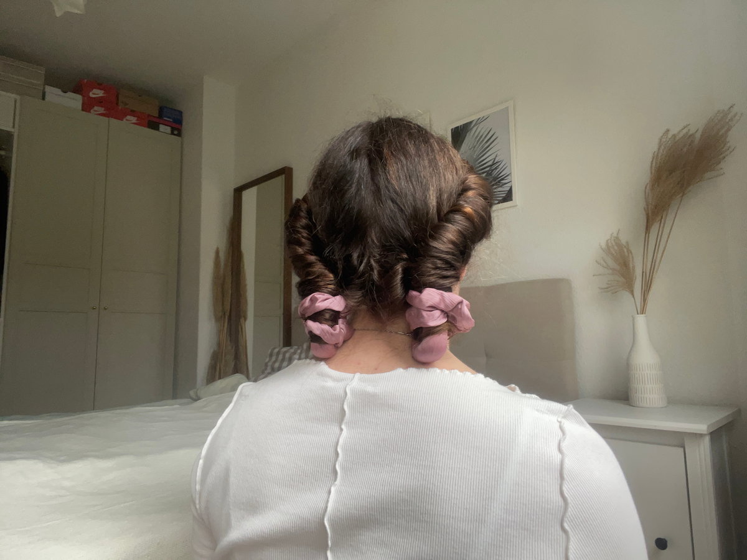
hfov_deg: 73.9
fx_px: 496
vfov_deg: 58.9
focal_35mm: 23
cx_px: 374
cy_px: 280
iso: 100
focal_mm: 2.7
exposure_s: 1/60
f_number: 2.2
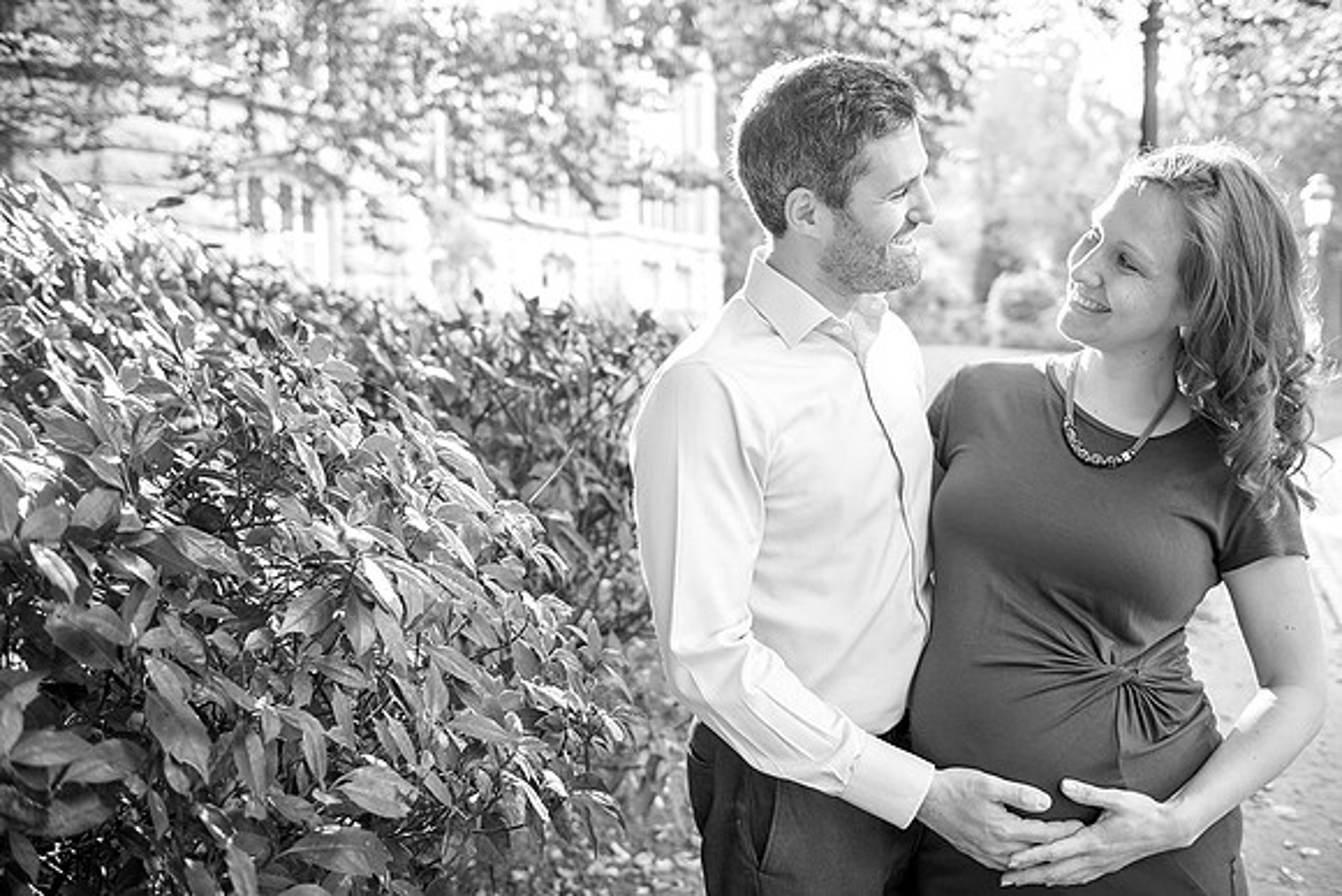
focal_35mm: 32
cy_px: 448
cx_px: 671
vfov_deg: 41.1
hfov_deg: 58.7
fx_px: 1193
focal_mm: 32
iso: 125
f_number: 2.8
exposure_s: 1/60
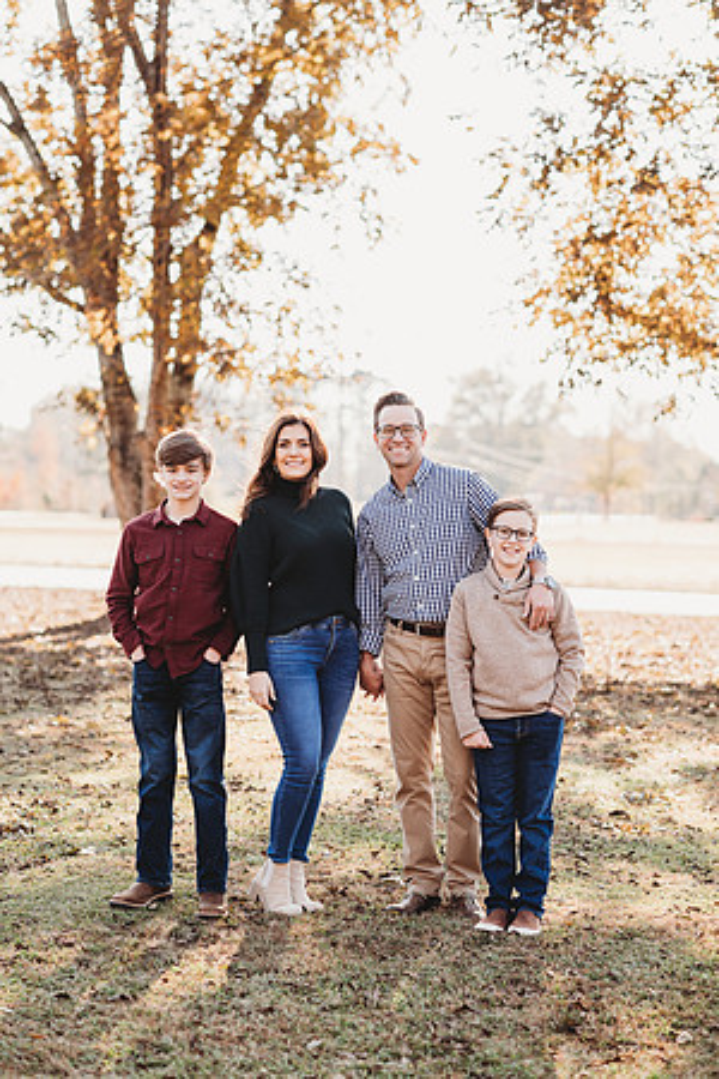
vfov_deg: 23.9
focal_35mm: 85
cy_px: 540
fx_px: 2546
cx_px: 360
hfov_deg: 16.1
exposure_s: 1/640
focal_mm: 85
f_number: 2.5
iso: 200
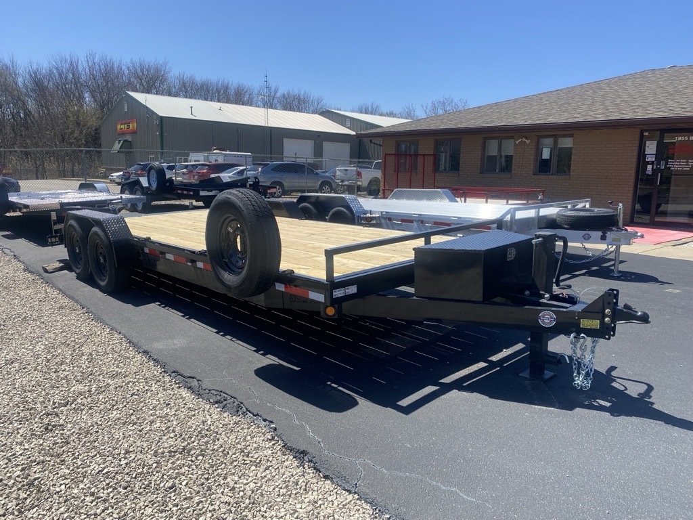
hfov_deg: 67.3
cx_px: 346
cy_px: 260
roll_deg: -2.5
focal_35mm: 26
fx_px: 521
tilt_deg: -8.6
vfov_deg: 53.1
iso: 32
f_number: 1.8
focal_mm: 4.25
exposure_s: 1/2755
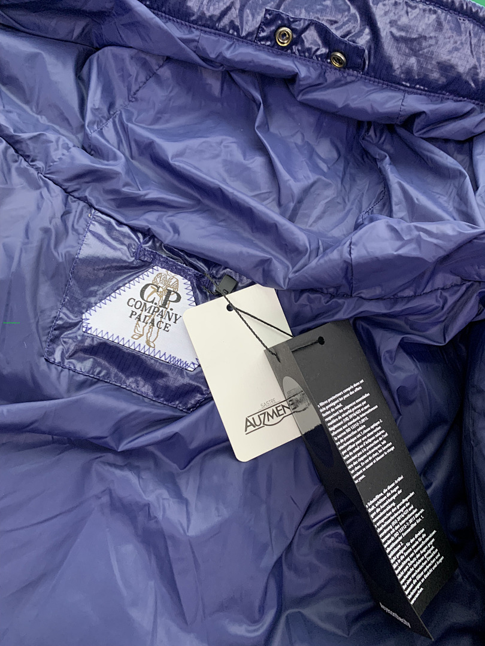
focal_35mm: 26
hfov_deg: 53.1
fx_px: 486
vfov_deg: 67.3
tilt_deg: -71.6
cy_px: 323
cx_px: 242
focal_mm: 4.25
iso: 100
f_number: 1.8
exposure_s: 1/97
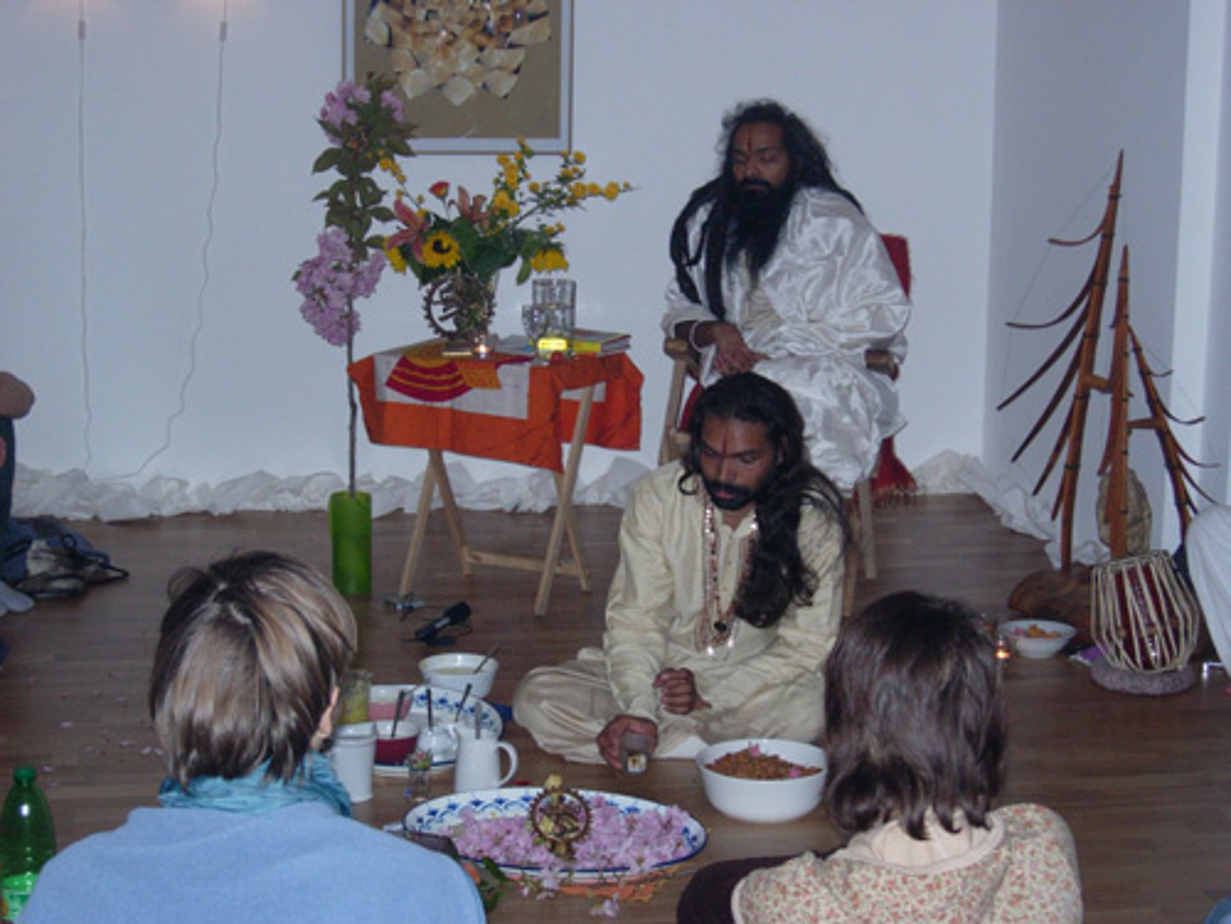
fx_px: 2560
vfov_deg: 20.4
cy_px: 462
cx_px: 616
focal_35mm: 72
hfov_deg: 27.0
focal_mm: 14.9
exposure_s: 1/161
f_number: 3.7
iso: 200
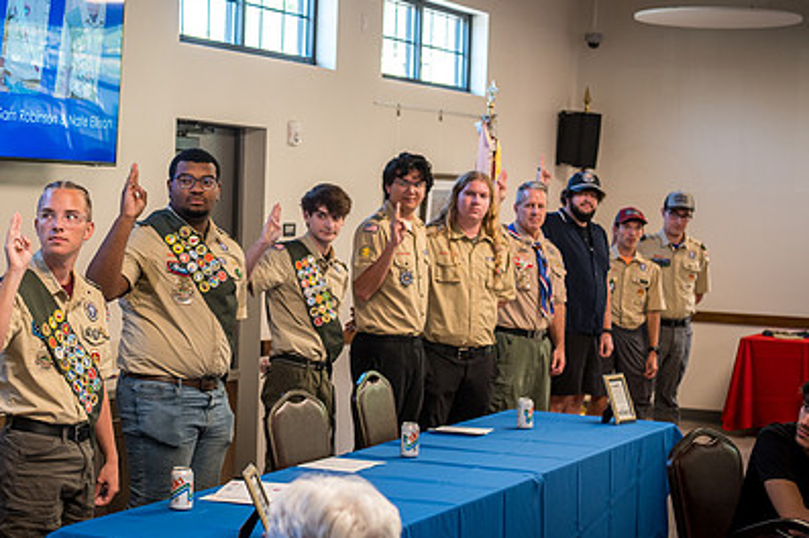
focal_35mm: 76
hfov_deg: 26.5
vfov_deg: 17.9
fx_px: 1706
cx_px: 261
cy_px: 245
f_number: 4
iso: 1250
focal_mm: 52
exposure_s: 1/125
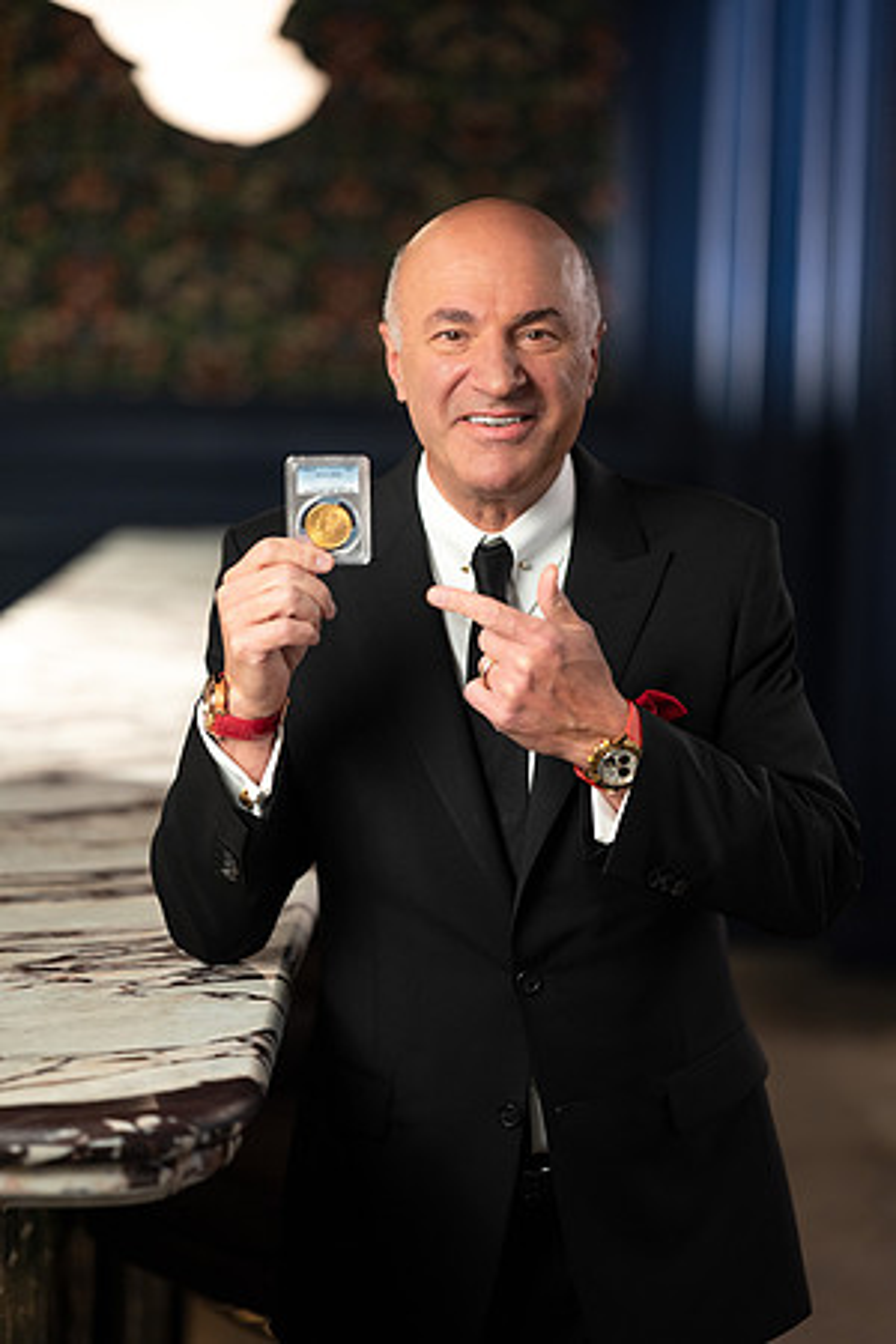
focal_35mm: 85
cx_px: 448
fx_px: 3173
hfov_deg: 16.1
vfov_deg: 23.9
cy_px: 672
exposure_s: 1/100
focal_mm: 85
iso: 400
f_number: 1.8
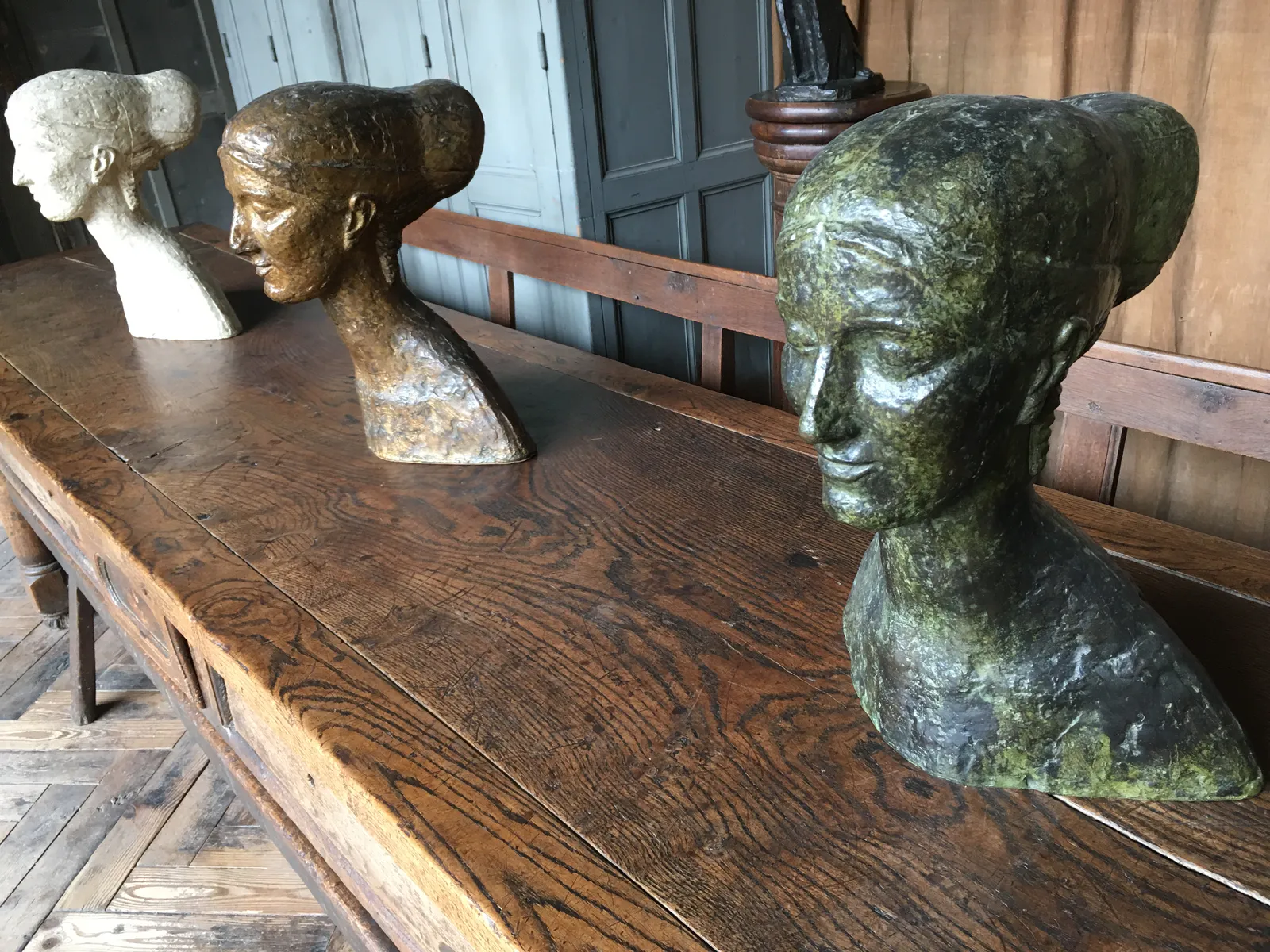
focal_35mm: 29
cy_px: 476
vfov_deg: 48.2
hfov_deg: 61.7
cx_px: 635
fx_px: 1064
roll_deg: +5.9
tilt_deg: -26.5
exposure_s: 1/33
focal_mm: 4.15
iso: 100
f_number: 2.2
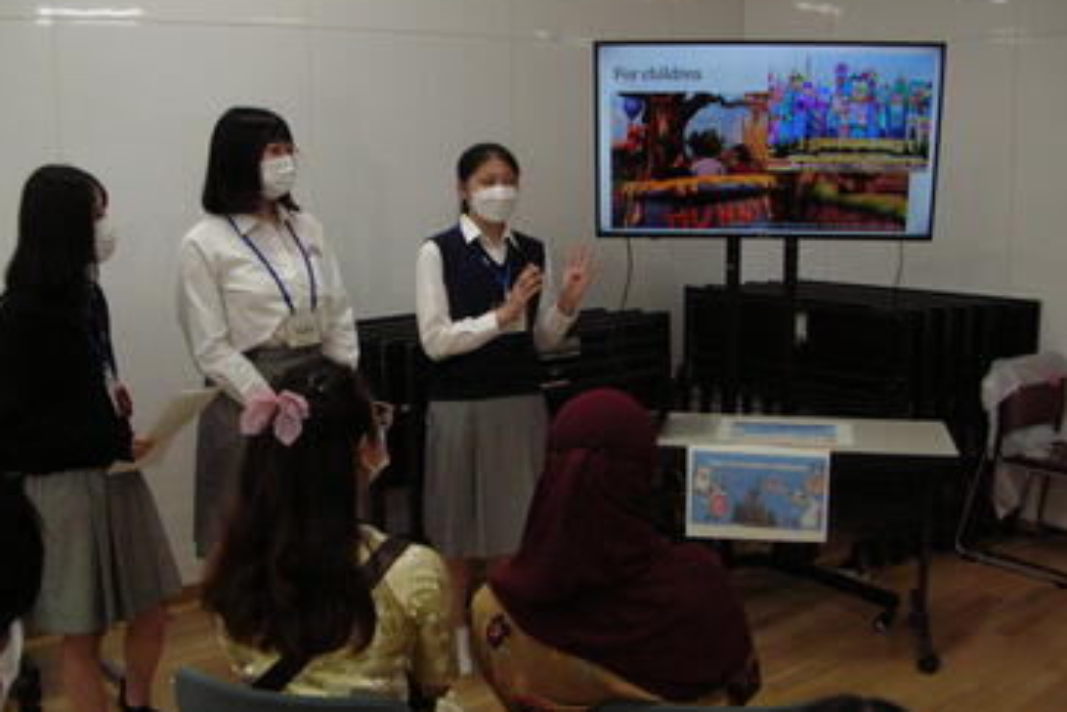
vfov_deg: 33.4
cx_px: 534
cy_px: 396
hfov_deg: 48.4
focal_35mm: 40
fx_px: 1186
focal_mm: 5.8
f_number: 2.8
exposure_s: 1/90
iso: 200
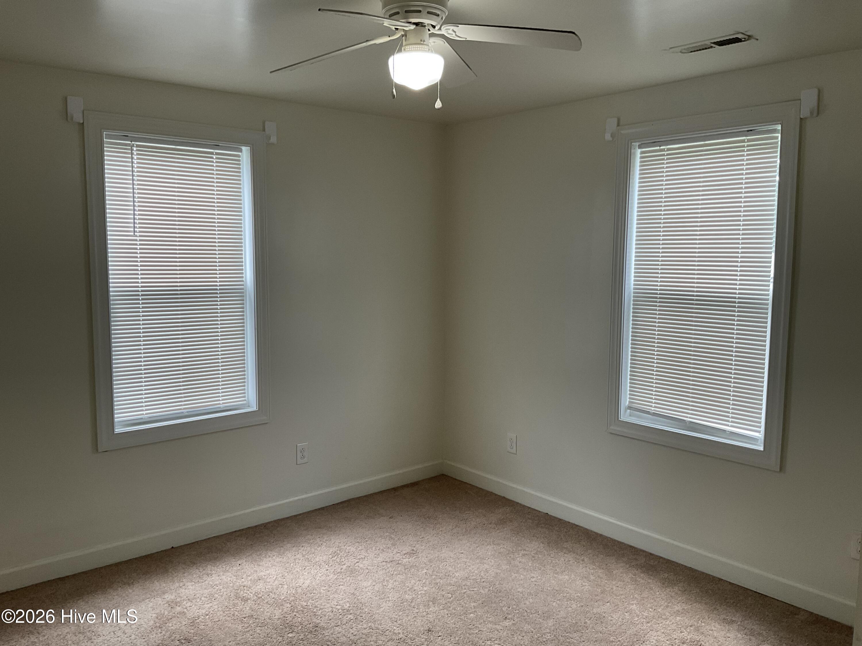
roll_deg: -0.2
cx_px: 431
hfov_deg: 61.7
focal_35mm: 29
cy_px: 323
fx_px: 722
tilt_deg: -8.0
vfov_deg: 48.2
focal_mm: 3
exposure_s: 1/120
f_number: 1.8
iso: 64
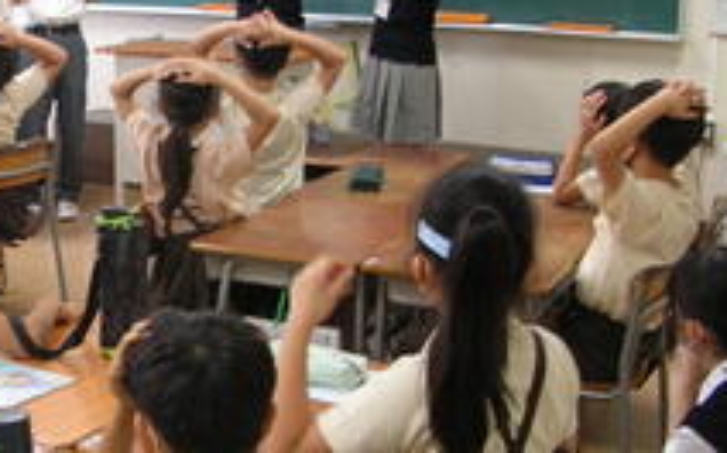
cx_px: 86
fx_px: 1385
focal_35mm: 70
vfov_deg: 18.5
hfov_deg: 28.4
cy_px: 254
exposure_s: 1/9.9
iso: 50
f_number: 2.8
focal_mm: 5.8
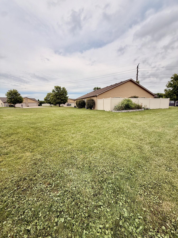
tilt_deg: -8.7
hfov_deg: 85.7
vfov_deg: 102.1
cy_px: 119
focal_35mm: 14
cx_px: 89
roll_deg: +0.9
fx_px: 96
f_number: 2.2
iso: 50
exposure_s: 1/1656
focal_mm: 2.22
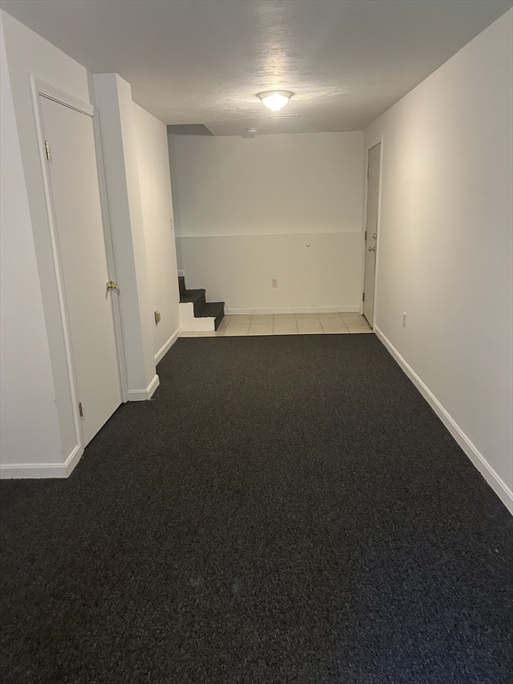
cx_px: 256
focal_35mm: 26
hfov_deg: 53.1
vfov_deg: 67.3
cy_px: 342
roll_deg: +2.5
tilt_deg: -14.9
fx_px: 514
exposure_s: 1/60
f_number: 1.5
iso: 320
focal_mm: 5.7
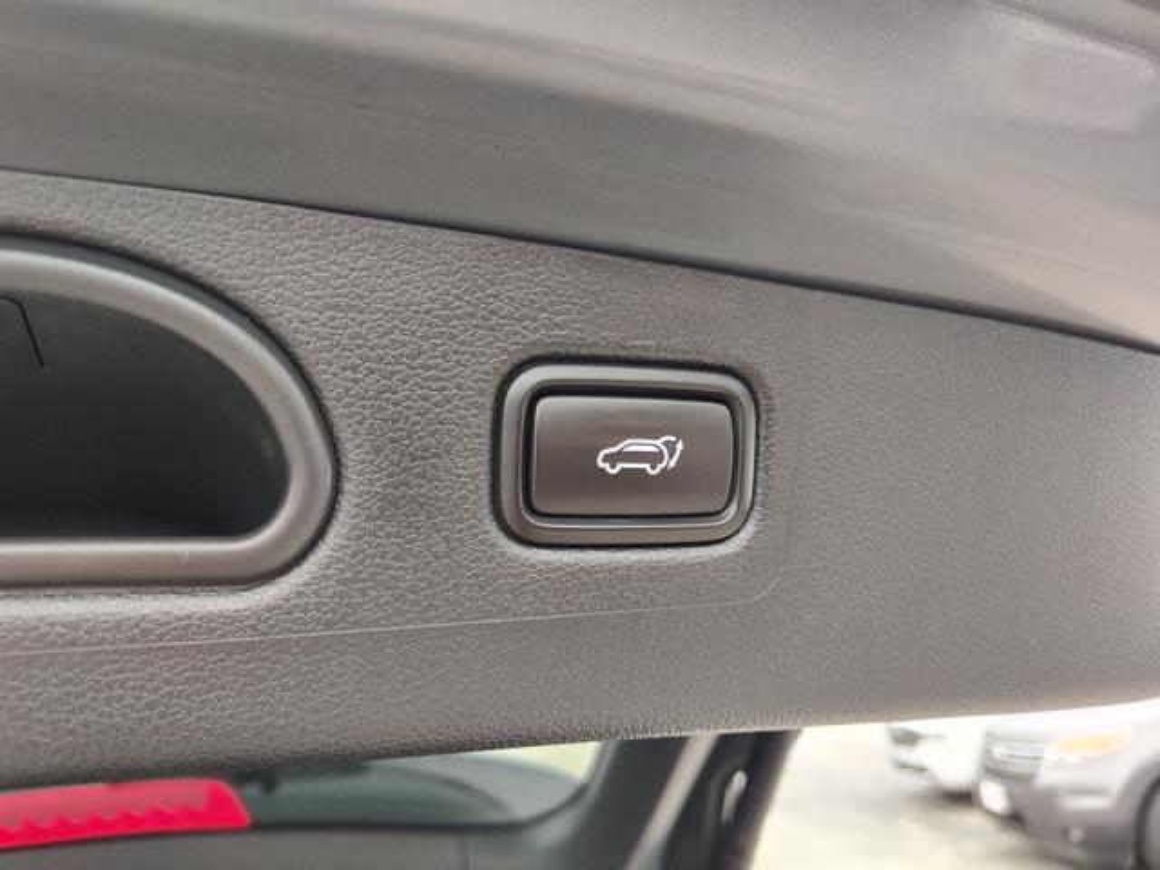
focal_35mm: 23
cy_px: 435
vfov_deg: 58.9
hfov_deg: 73.9
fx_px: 771
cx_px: 580
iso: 469
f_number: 1.88
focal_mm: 5.56
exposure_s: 1/120
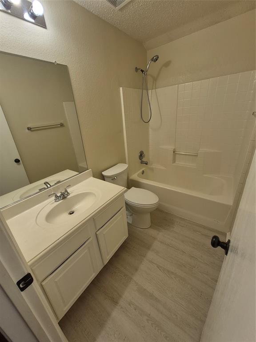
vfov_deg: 106.2
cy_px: 171
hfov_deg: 89.9
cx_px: 128
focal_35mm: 13
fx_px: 128
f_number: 2.2
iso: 64
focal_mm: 1.74
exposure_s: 1/120
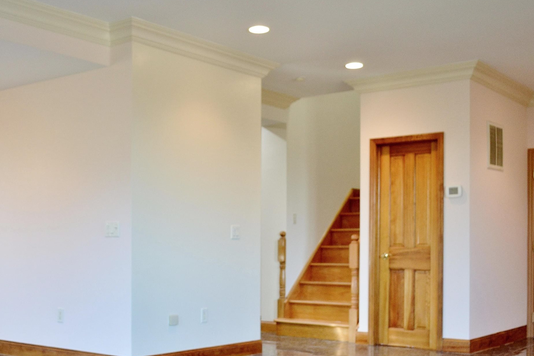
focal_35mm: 50
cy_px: 246
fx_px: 742
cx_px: 208
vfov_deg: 26.8
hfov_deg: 39.4
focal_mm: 20
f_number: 4
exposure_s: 1/60
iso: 720
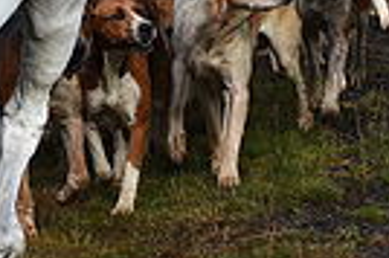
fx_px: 3270
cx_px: 784
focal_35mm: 303
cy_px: -238
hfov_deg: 6.6
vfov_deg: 4.5
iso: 140
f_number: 4
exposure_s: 1/800
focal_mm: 70
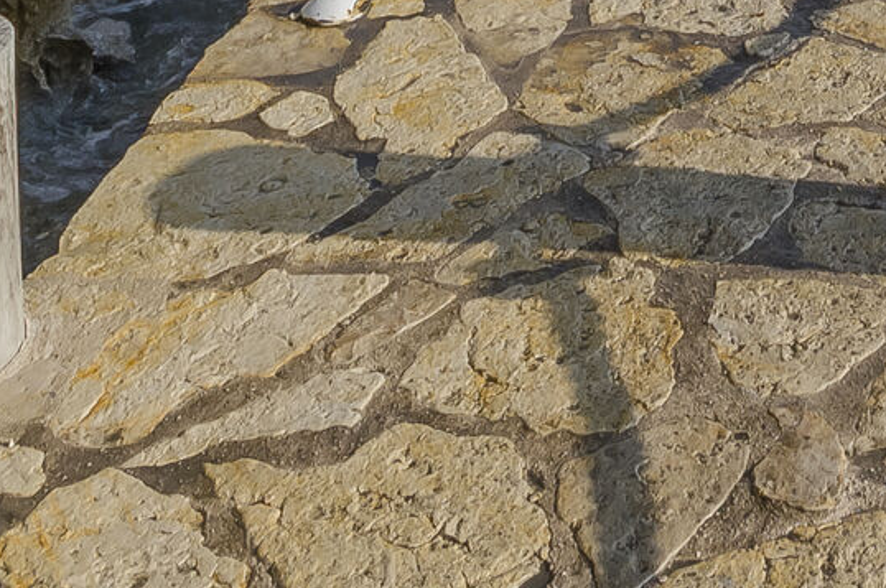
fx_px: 1917
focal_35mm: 78
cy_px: -875
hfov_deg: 24.7
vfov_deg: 12.8
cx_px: 902
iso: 100
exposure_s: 1/640
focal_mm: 10
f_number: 9
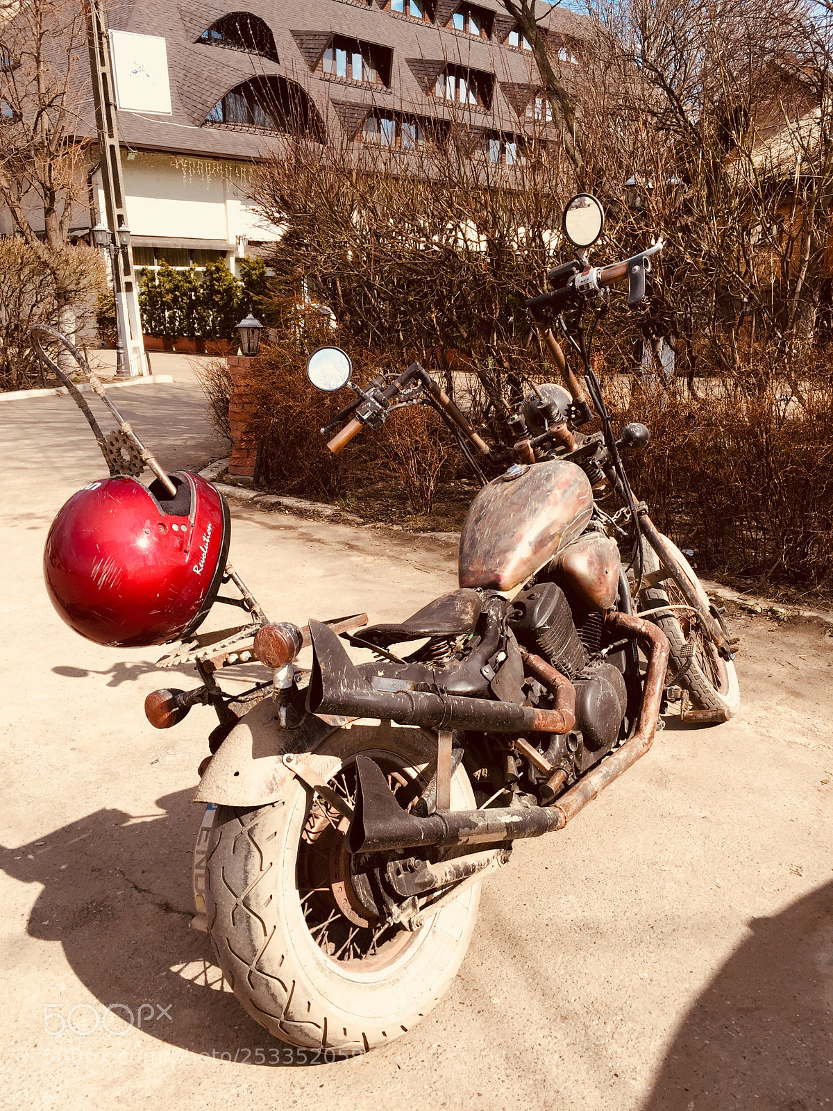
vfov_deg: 61.7
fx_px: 930
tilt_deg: -16.2
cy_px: 556
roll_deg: +0.7
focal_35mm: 29
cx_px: 416
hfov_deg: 48.2
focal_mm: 4.15
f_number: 2.2
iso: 32
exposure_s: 1/1236
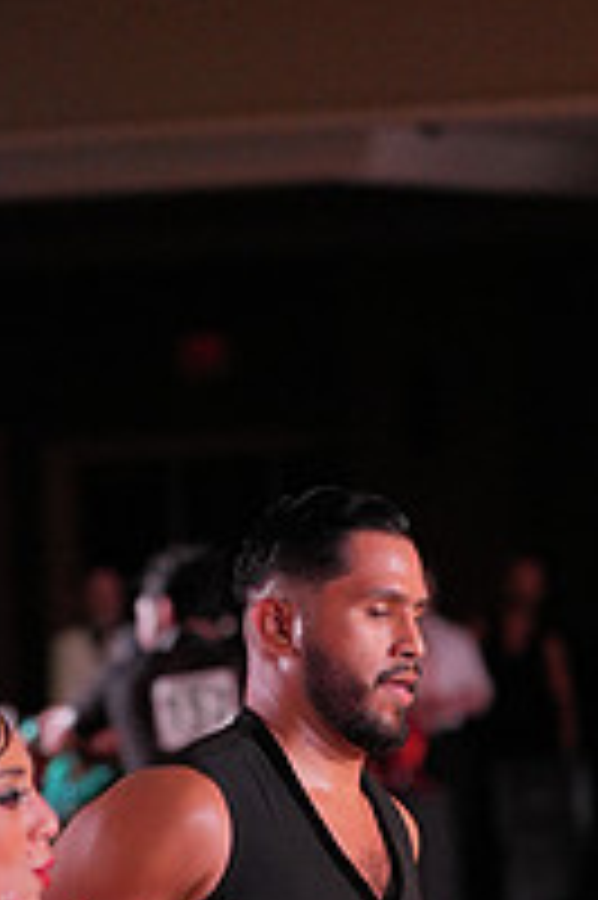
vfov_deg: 6.4
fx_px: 7962
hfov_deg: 4.3
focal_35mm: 319
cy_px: 1188
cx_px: 70
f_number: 2.8
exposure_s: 1/800
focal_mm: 110
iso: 1600
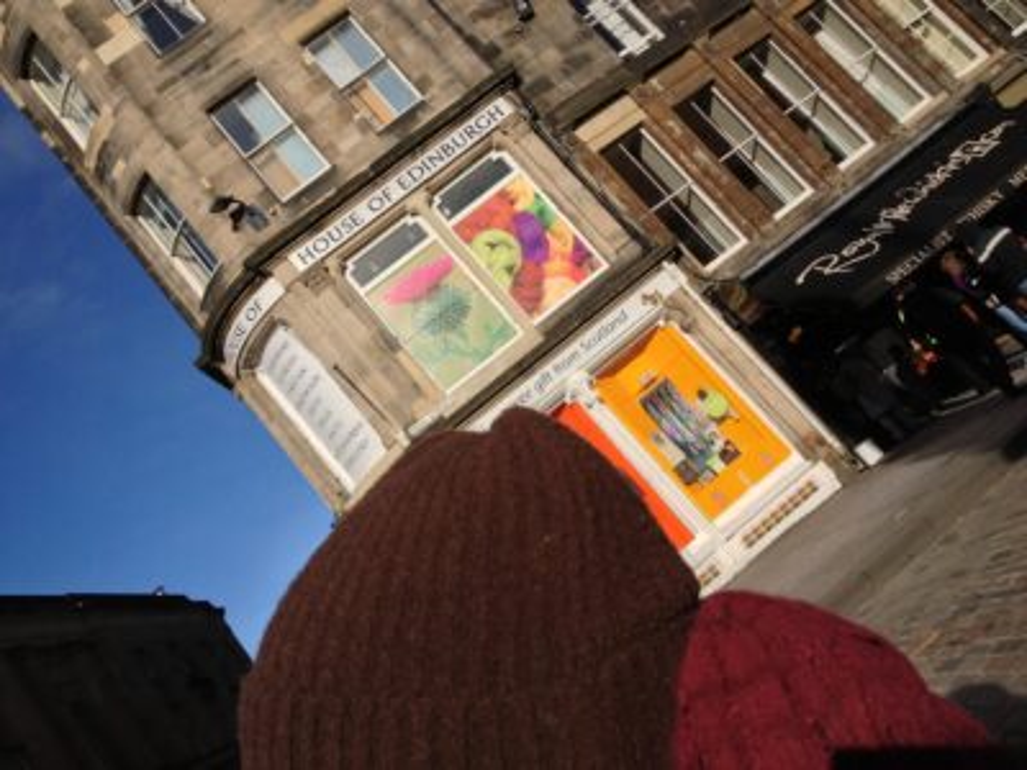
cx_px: 514
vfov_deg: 40.7
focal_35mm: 35
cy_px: 385
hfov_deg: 52.6
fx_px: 1038
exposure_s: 1/2632
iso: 50
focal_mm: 4.28
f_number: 2.4
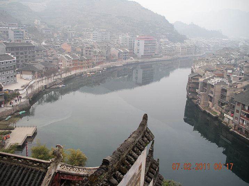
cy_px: 93
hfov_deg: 51.4
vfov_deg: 39.7
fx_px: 259
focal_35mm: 36
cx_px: 124
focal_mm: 6.3
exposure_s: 1/104
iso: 64
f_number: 3.5
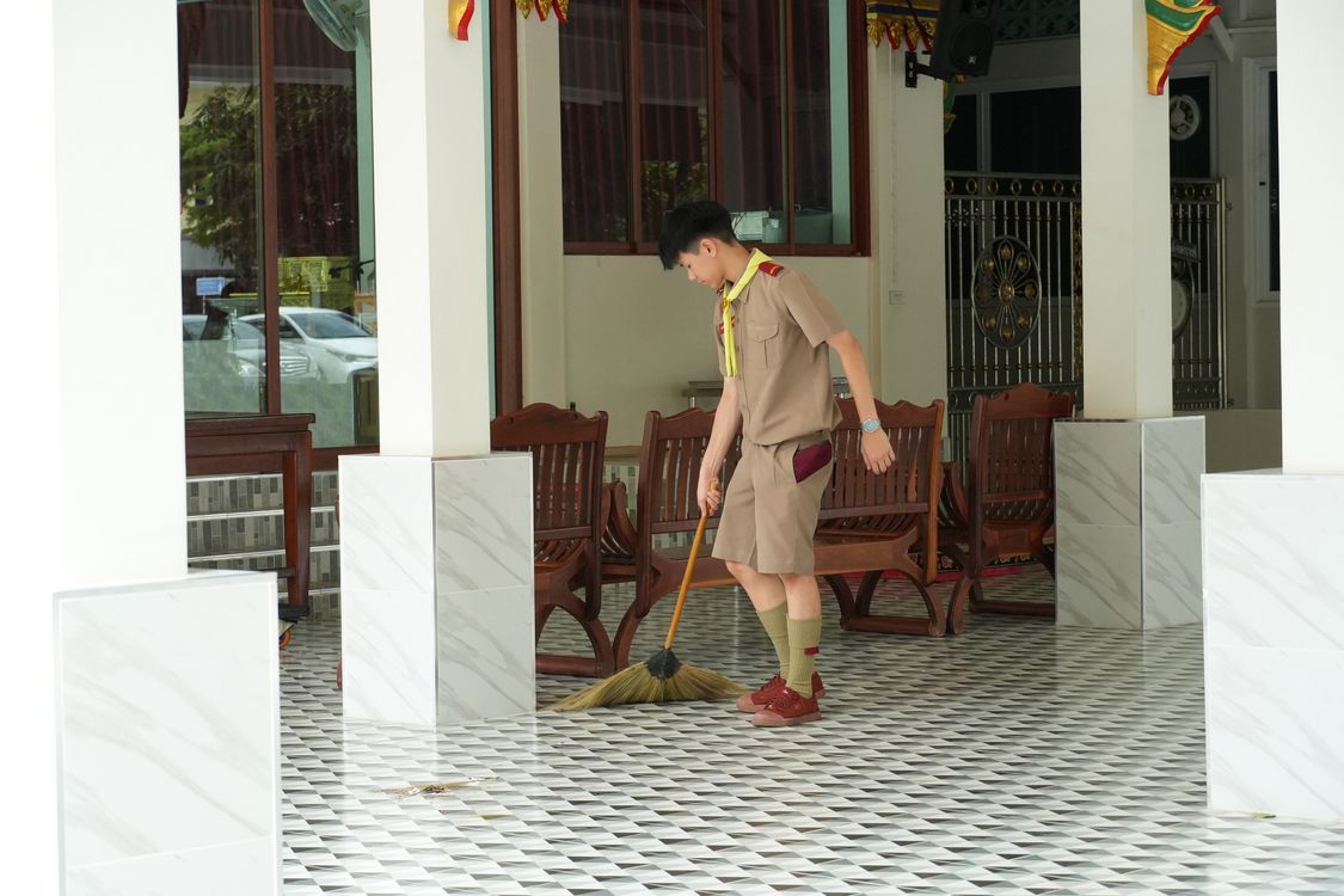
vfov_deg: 16.3
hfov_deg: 24.2
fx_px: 3136
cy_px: 448
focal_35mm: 84
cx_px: 672
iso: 2000
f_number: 5
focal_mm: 56
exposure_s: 1/500
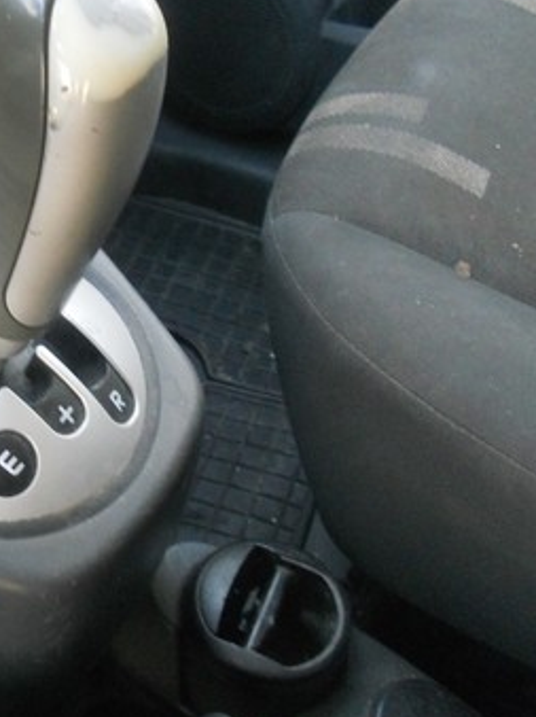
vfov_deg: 39.7
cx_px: -15
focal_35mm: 48
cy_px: 342
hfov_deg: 28.2
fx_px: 992
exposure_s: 1/30
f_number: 3.2
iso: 320
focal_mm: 4.9
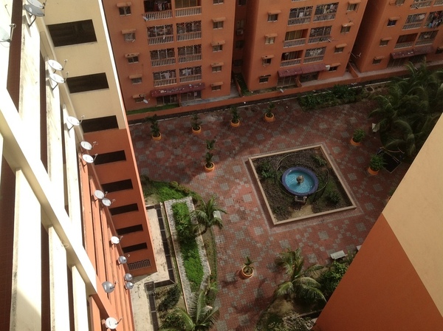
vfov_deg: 40.6
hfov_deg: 52.7
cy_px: 166
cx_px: 222
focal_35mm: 35
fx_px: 447
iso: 80
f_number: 2.4
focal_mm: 4.28
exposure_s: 1/1008
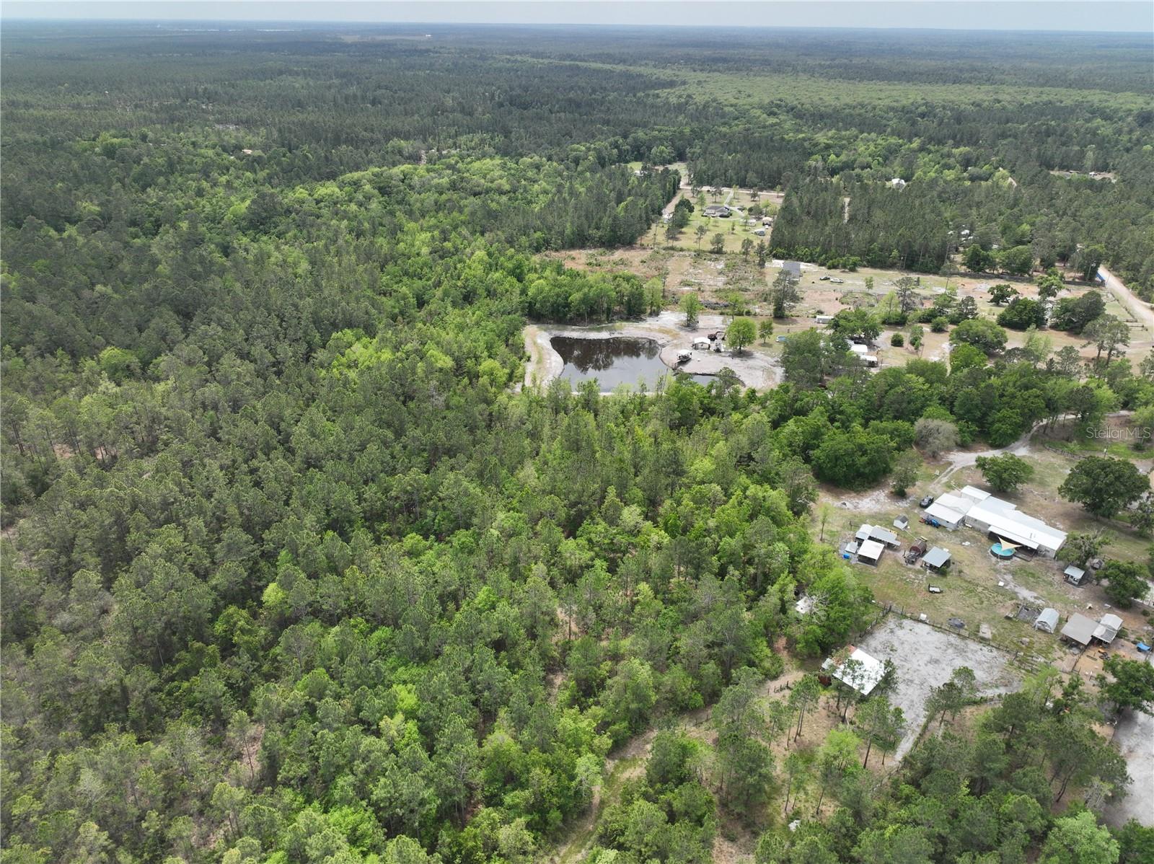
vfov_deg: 56.8
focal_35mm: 24
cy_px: 432
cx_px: 577
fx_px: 800
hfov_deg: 71.6
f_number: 2.8
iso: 180
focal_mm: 12.29
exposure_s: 1/2000
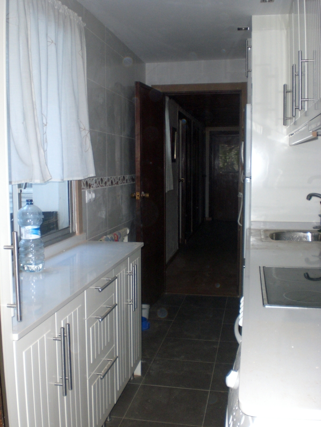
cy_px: 214
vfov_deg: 49.0
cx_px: 160
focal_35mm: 38
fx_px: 470
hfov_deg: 37.7
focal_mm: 6.3
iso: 200
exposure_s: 1/60
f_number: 3.1
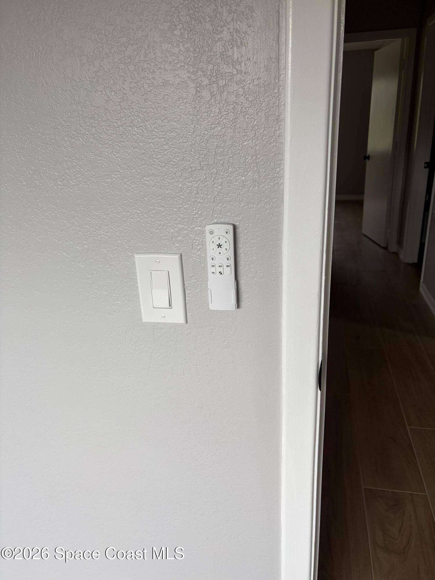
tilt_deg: -20.6
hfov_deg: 53.1
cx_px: 218
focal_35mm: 26
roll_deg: +1.8
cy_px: 290
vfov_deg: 67.3
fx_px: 436
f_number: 1.6
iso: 32
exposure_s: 1/121
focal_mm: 5.96
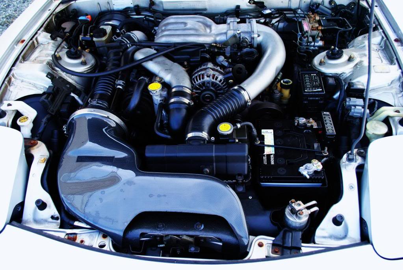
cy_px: 135
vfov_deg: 40.1
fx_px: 370
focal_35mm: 33
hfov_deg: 57.2
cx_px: 202
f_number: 5
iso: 200
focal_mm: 22
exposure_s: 1/100
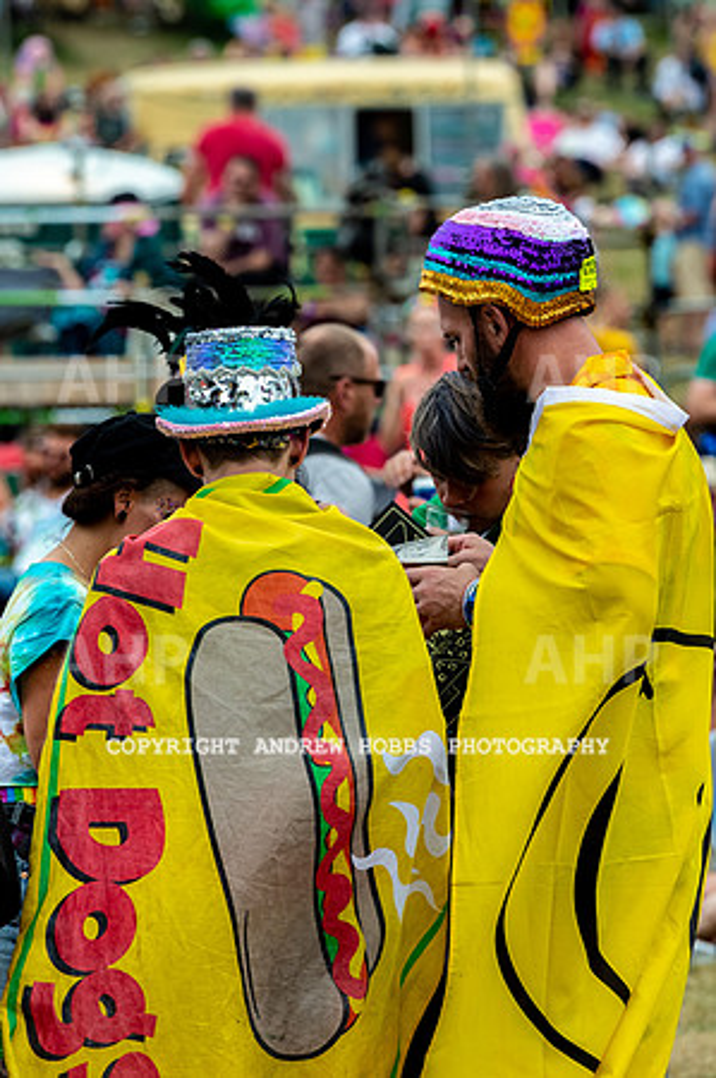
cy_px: 539
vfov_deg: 6.9
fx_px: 8979
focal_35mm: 300
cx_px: 332
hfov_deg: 4.6
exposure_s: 1/800
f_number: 5.6
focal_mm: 200
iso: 400
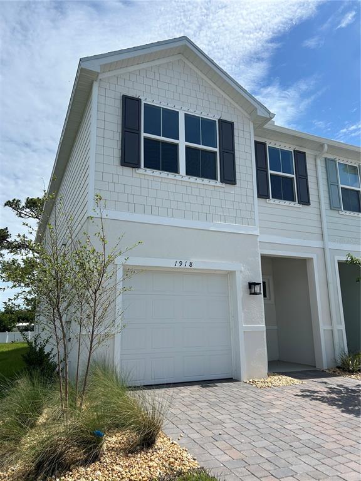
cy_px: 240
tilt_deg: +13.2
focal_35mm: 26
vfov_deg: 67.3
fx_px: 362
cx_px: 180
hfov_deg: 53.1
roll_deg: +0.5
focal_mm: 5.7
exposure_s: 1/6993
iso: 50
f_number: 1.5
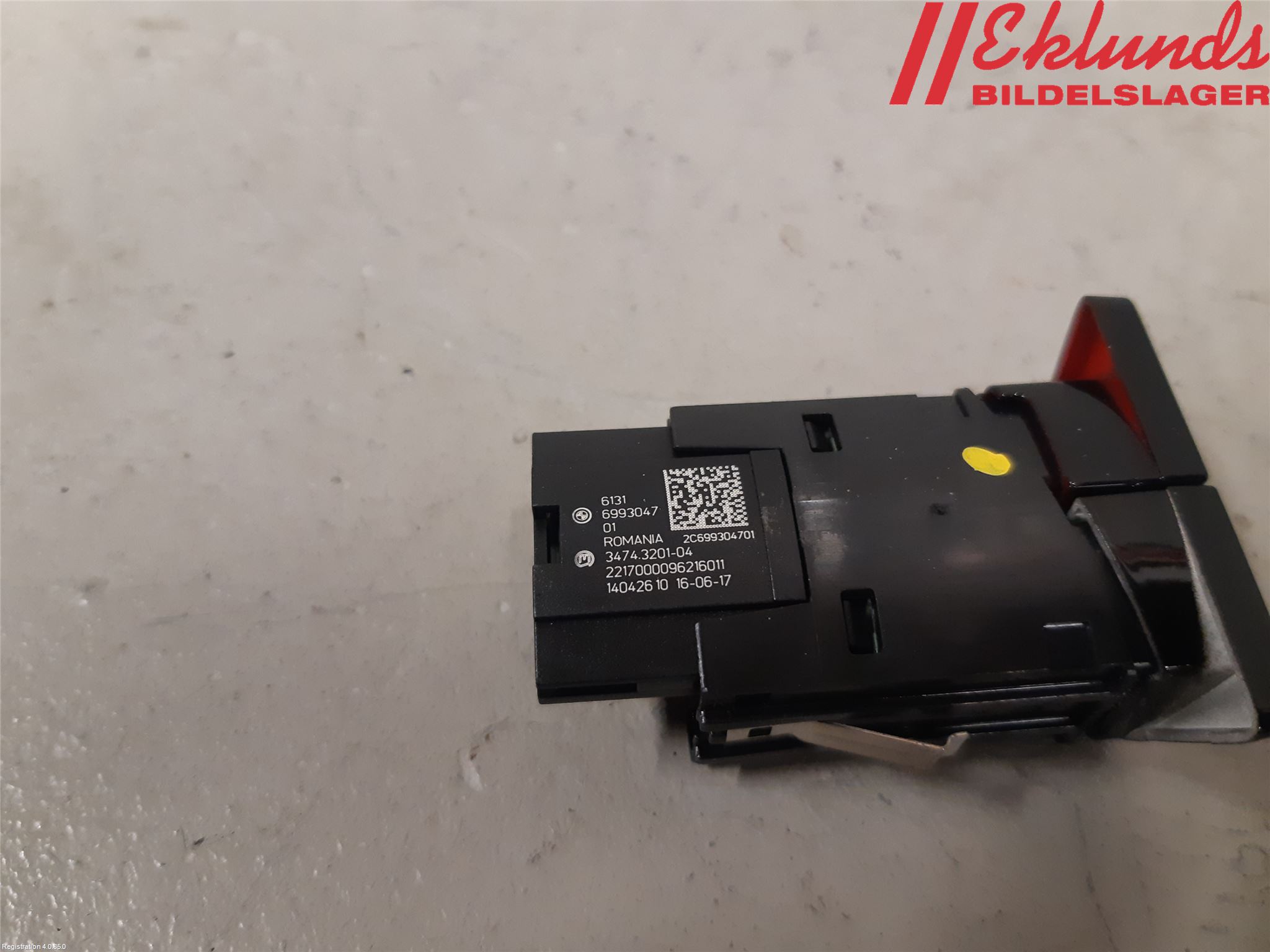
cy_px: 476
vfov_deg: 53.1
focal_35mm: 26
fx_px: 954
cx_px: 635
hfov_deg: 67.3
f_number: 1.7
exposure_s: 1/50
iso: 250
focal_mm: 3.93
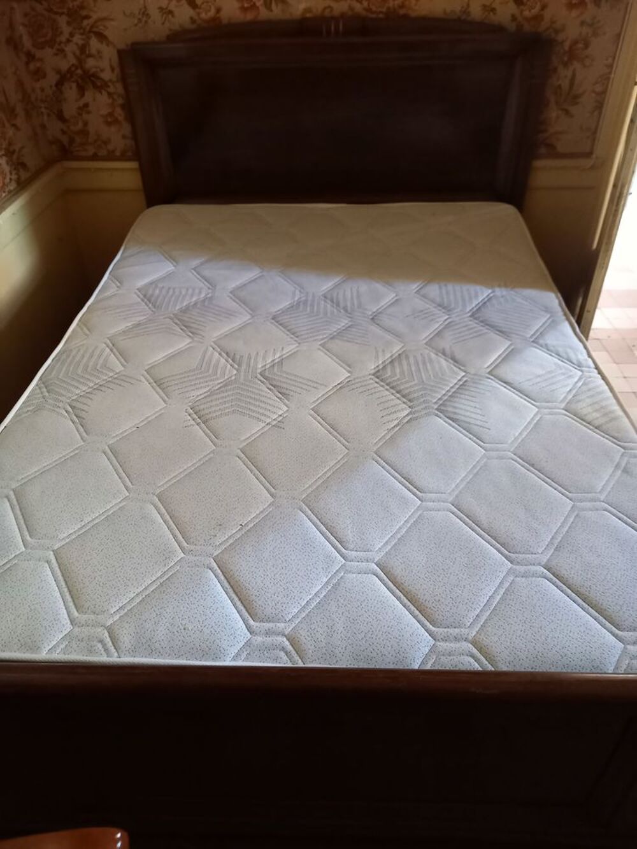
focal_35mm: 25
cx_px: 318
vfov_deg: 69.4
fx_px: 613
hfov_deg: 54.9
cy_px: 424
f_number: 1.8
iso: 1000
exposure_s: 1/20
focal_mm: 4.65
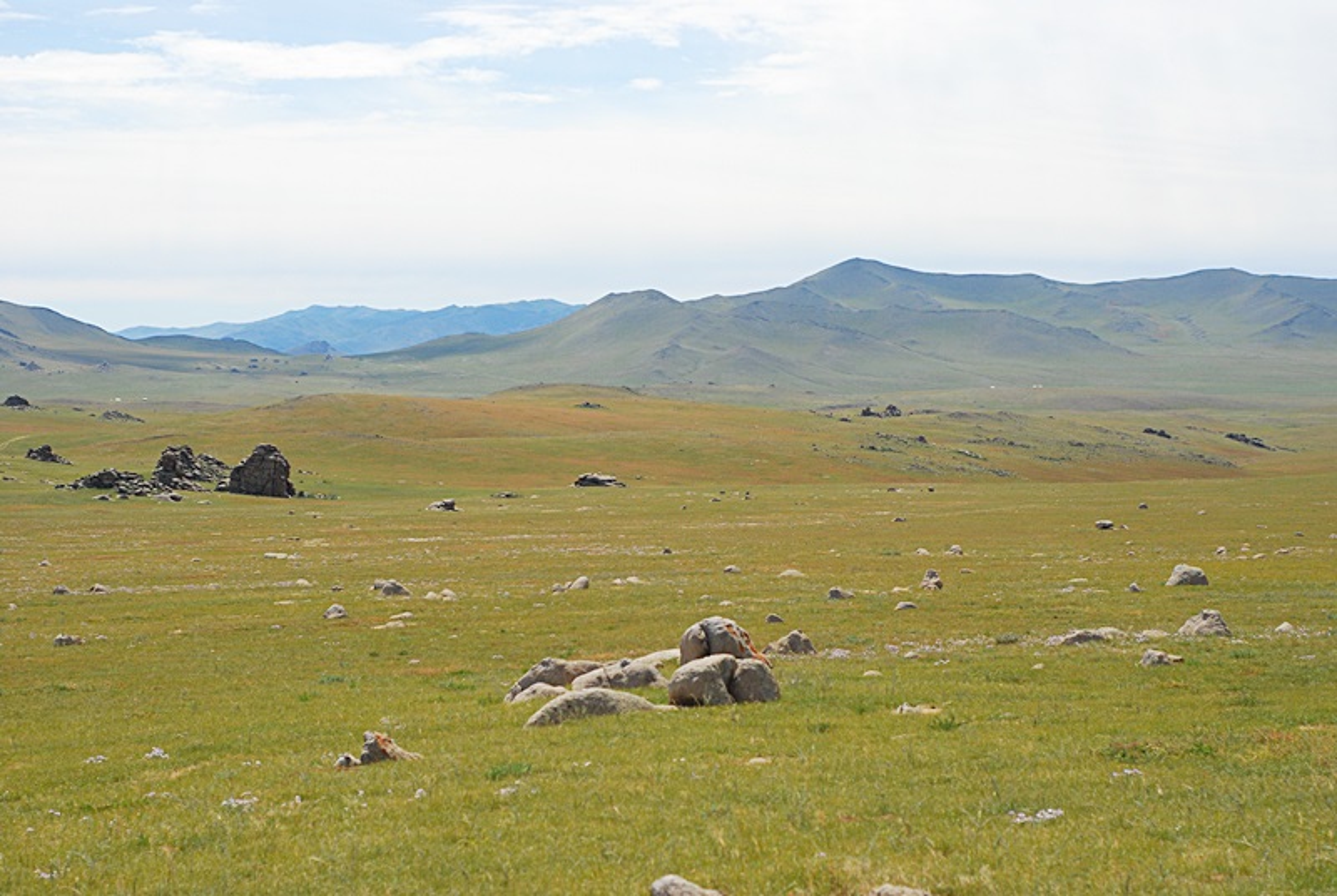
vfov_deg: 18.2
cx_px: 668
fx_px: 2789
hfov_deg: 27.0
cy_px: 448
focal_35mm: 75
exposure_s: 1/2500
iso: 400
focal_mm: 50
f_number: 5.6
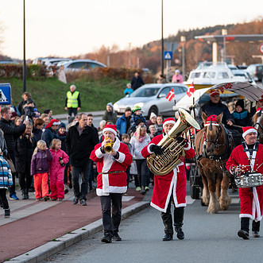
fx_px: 1625
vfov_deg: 9.3
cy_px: 153
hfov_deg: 9.3
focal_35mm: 189
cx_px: 160
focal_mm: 127
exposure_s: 1/500
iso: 640
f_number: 2.8
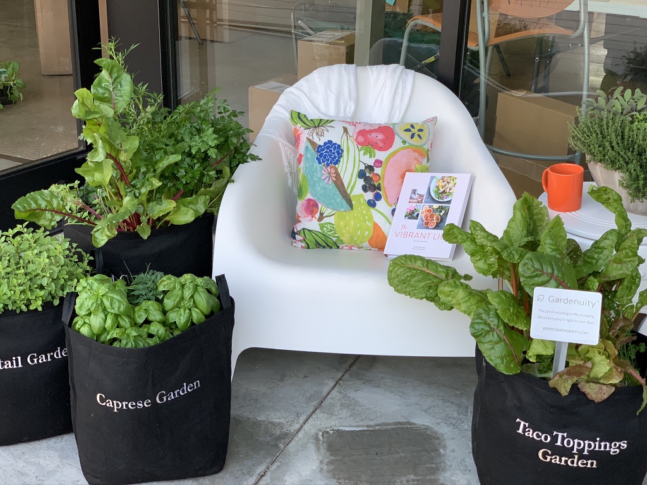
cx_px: 324
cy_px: 242
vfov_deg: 28.0
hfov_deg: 36.8
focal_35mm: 52
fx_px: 972
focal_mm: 6
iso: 64
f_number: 2.4
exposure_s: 1/122
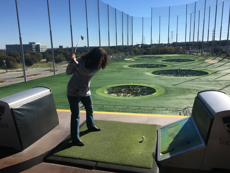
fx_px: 193
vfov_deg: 48.2
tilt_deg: -11.1
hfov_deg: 61.7
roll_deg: +2.3
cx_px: 115
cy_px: 86
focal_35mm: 29
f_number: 2.2
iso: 25
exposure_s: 1/1709
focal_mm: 4.15
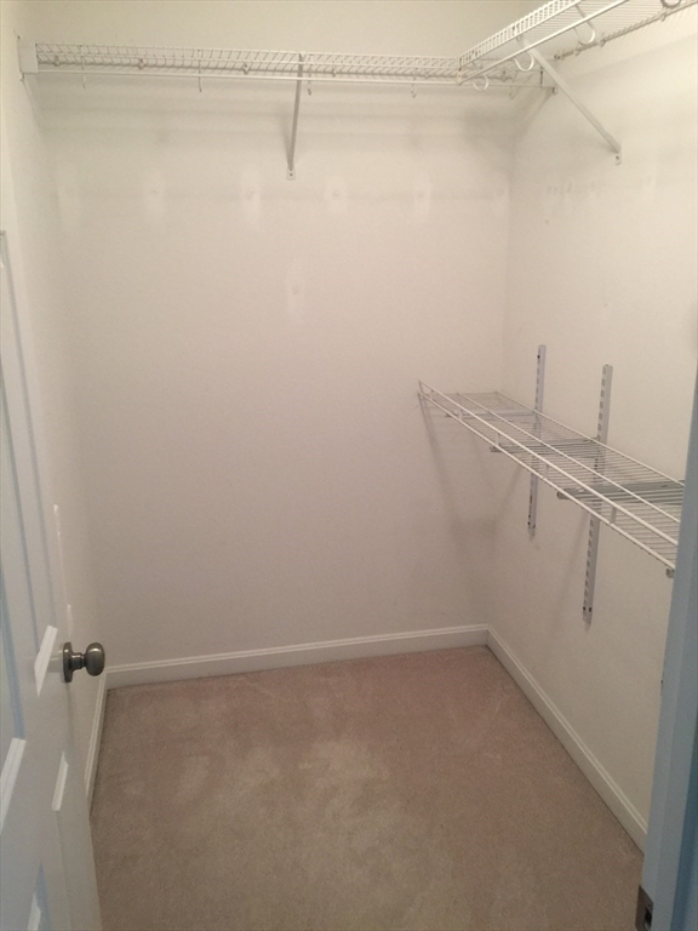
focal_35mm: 29
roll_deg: +1.0
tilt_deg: -15.8
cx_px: 349
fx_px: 780
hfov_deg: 48.2
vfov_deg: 61.7
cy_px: 466
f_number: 2.2
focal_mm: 4.15
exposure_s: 1/15
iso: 80
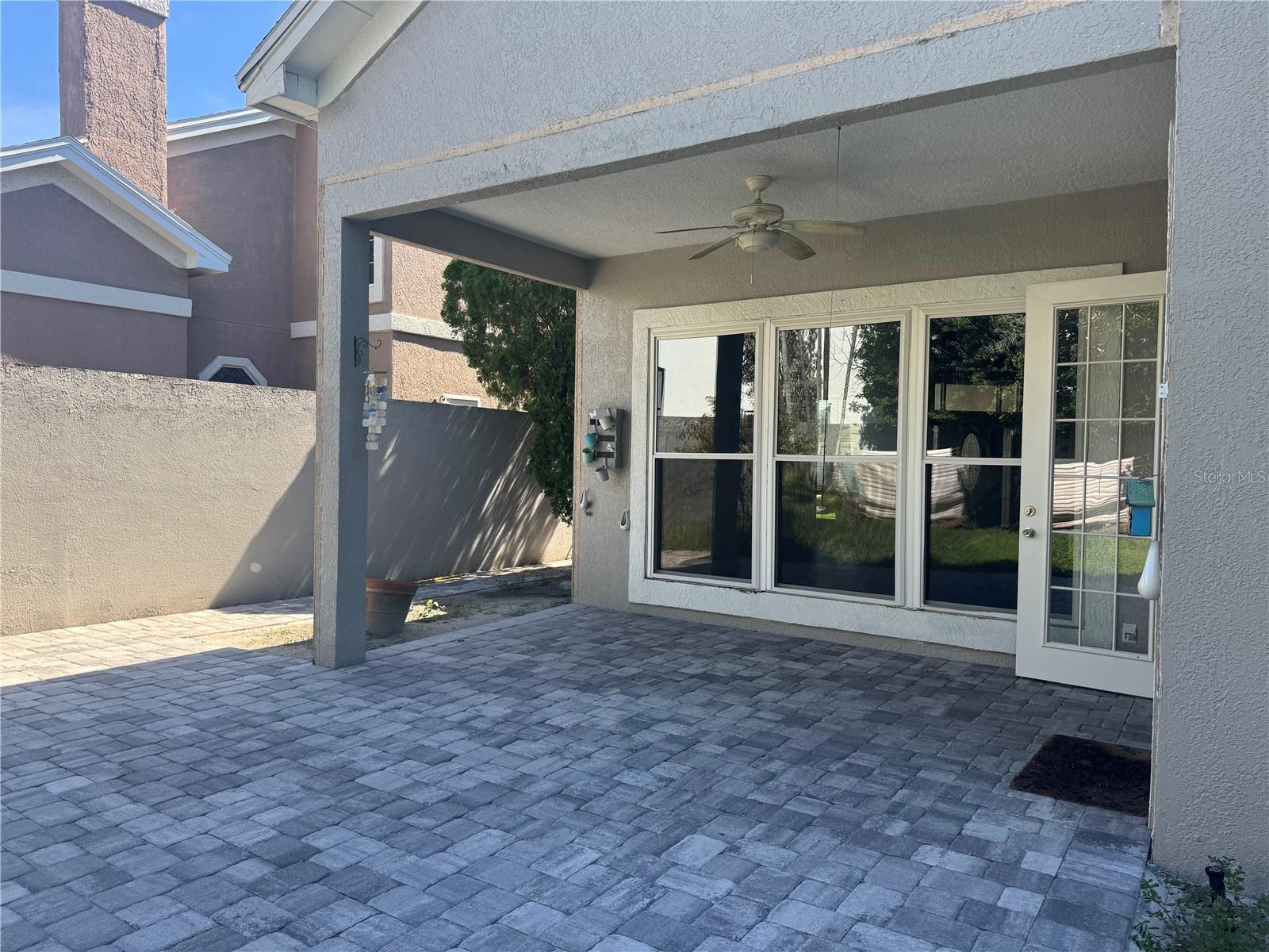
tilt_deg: -0.7
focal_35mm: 24
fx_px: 880
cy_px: 476
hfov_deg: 71.6
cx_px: 634
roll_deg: -1.4
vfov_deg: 56.8
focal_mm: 6.76
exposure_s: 1/938
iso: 80
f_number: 1.78
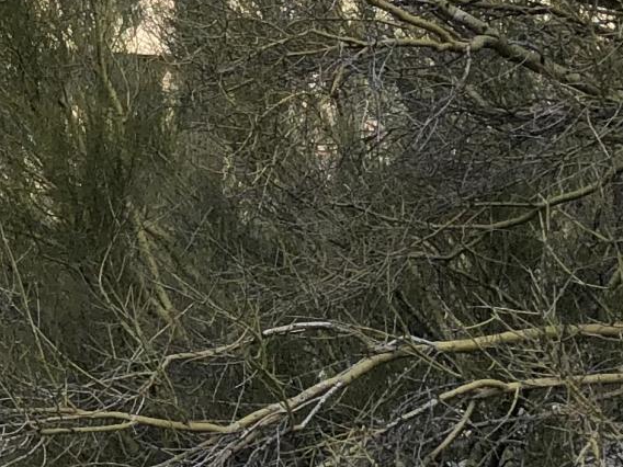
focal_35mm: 148
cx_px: -374
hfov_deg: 12.5
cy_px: 157
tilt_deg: -1.5
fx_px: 2664
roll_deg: -2.2
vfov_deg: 10.0
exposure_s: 1/1779
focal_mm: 4
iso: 20
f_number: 1.8
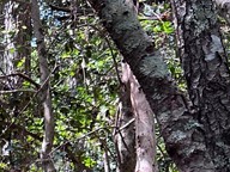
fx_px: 924
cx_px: -315
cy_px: 400
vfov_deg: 9.6
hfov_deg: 11.7
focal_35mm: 139
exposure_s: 1/165
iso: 64
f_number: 1.5
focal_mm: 5.7
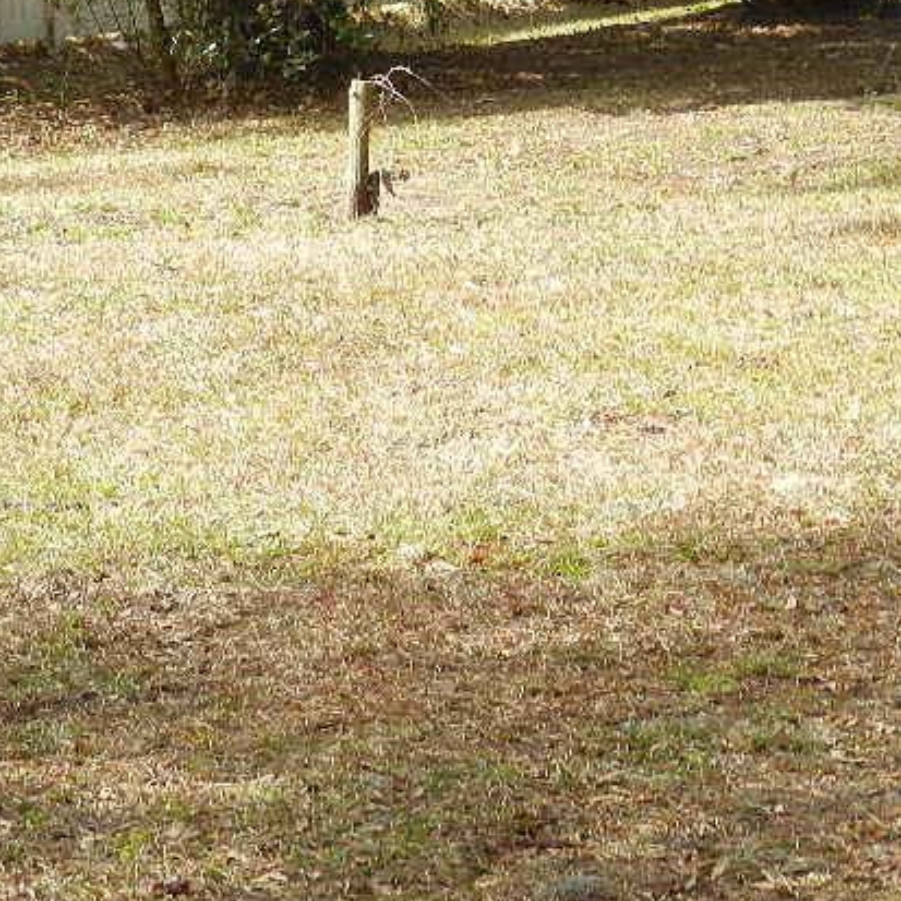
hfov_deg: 10.2
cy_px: 107
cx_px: 825
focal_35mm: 171
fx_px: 5036
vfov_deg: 10.2
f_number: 4.8
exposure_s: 1/200
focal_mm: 14.1
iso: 160
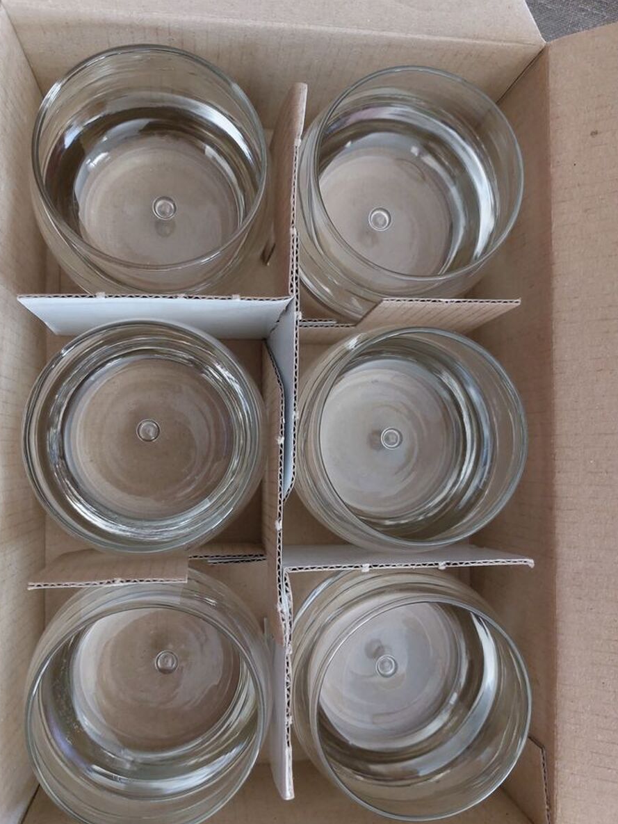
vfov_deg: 65.3
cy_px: 429
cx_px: 275
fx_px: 643
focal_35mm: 27
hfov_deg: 51.3
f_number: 1.8
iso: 500
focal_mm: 5.23
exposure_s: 1/33
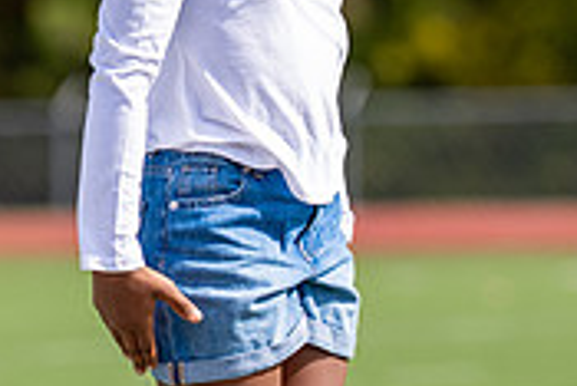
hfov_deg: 3.2
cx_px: 255
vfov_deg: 2.2
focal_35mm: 639
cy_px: -32
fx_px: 10250
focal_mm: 156
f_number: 2.8
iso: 250
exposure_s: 1/4000
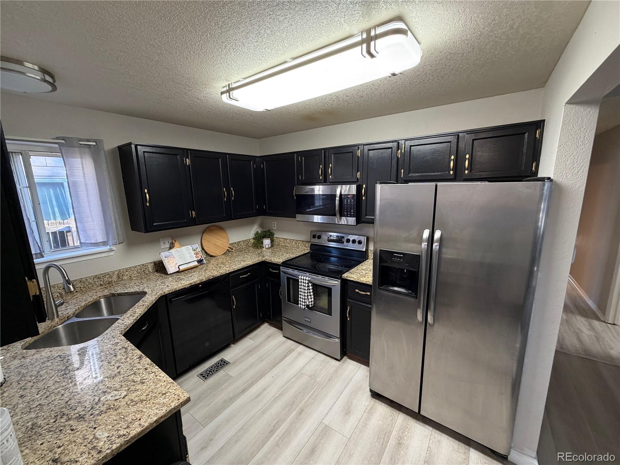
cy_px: 232
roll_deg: +1.9
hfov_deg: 102.1
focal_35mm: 14
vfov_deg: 85.7
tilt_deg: -10.4
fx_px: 251
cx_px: 310
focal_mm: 2.22
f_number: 2.2
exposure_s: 1/60
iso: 250
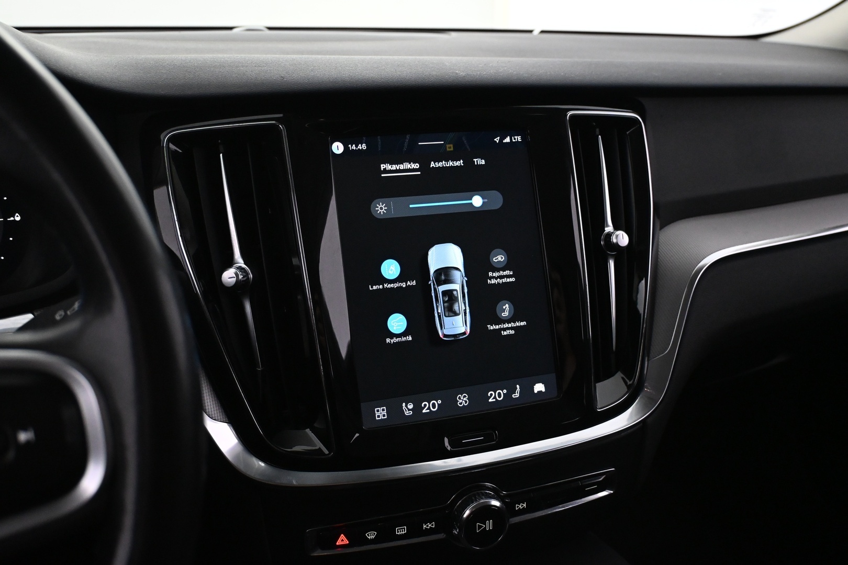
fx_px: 795
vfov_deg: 39.1
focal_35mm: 34
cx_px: 424
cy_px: 282
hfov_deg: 56.1
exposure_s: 1/80
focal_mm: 22.5
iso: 3200
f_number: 4
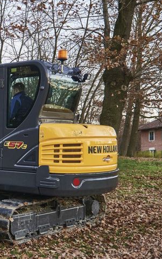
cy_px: 139
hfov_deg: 20.0
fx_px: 431
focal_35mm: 61
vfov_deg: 33.5
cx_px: -30
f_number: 5
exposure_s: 1/100
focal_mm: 36
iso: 1000
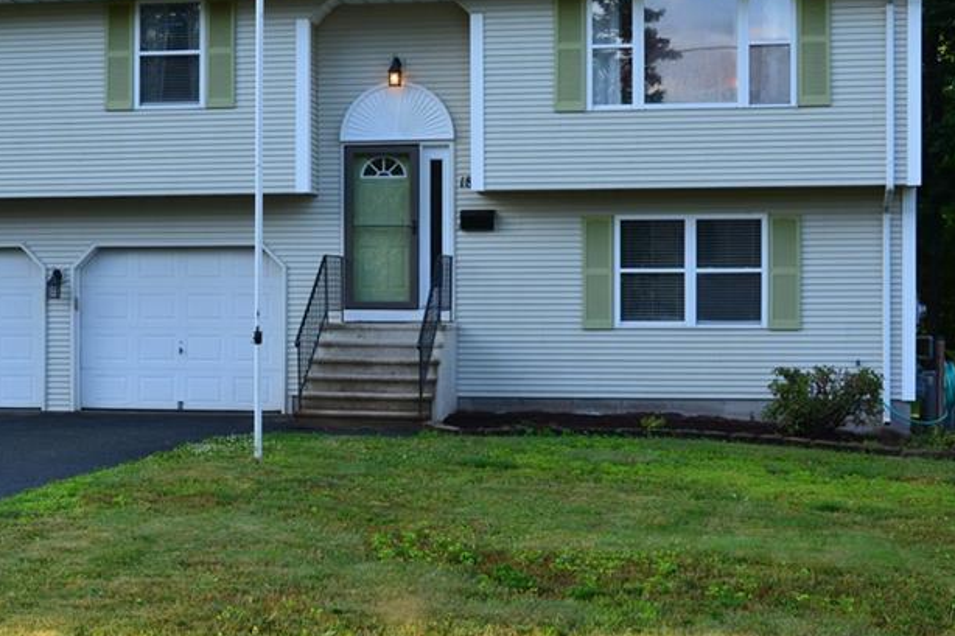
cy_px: 334
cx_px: 338
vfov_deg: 20.9
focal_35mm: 65
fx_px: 1724
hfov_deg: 30.8
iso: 400
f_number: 9
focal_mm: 26
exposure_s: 1/160
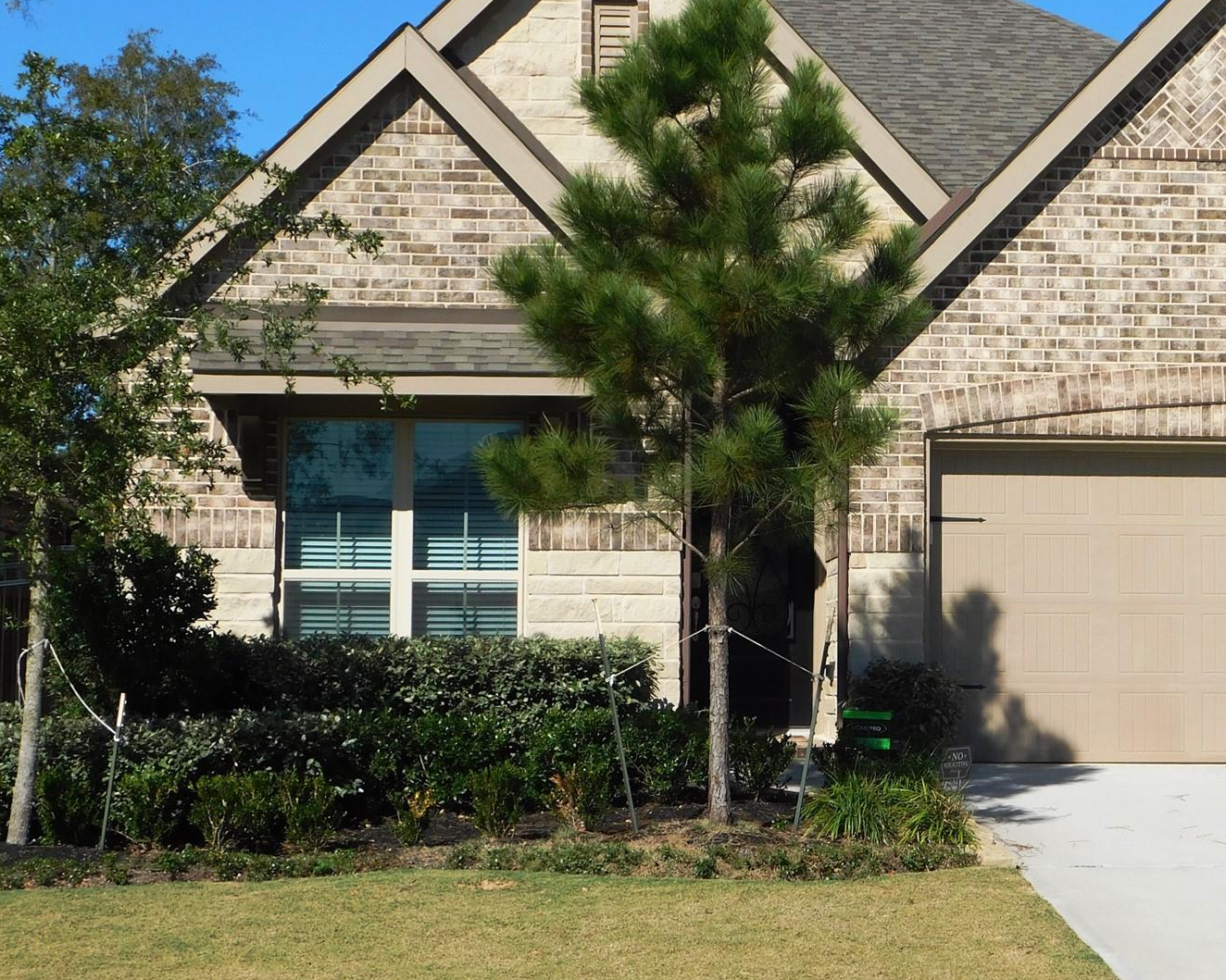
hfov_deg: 24.6
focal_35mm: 77
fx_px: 2794
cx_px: 876
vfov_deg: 19.9
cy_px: 500
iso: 125
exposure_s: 1/400
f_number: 7.6
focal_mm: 9
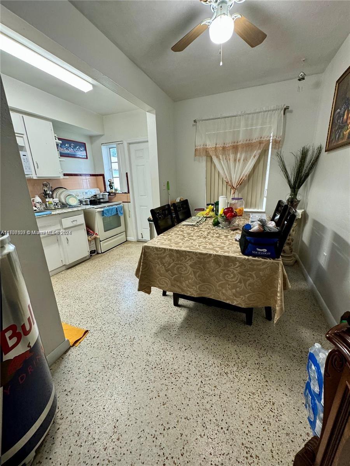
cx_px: 175
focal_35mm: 14
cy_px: 233
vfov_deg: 102.1
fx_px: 189
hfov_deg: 85.7
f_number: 2.2
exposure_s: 1/60
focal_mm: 2.22
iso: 200
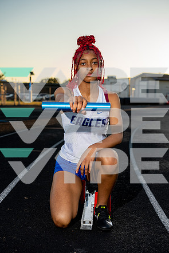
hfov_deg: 24.2
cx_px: 85
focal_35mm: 56
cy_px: 126
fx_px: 394
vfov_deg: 35.6
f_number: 4.5
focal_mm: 55
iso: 125
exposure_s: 1/200
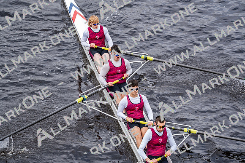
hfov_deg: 10.3
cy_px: 82
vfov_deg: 6.9
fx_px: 1361
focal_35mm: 200
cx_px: 122
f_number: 2.8
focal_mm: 200
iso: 400
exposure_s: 1/2000
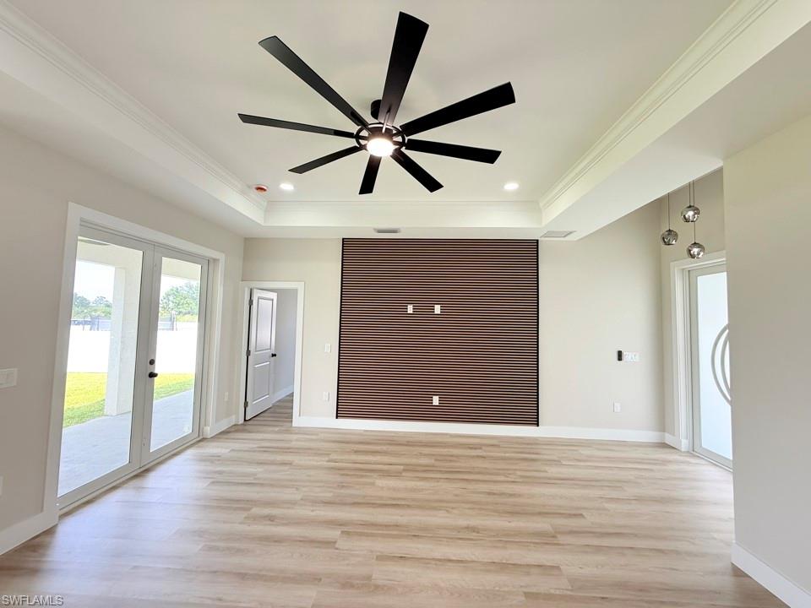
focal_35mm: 14
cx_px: 406
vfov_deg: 85.7
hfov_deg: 102.1
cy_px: 304
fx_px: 328
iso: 80
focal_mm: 2.22
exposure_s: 1/99
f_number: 2.2
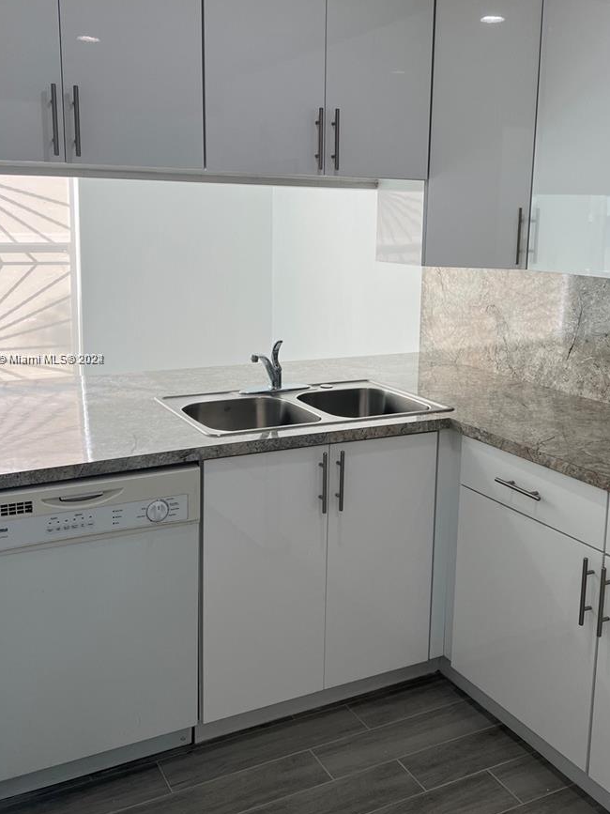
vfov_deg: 51.2
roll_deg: -2.0
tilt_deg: -9.8
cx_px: 354
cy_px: 360
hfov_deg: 39.5
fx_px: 846
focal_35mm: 36
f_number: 1.5
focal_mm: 5.7
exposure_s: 1/235
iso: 40
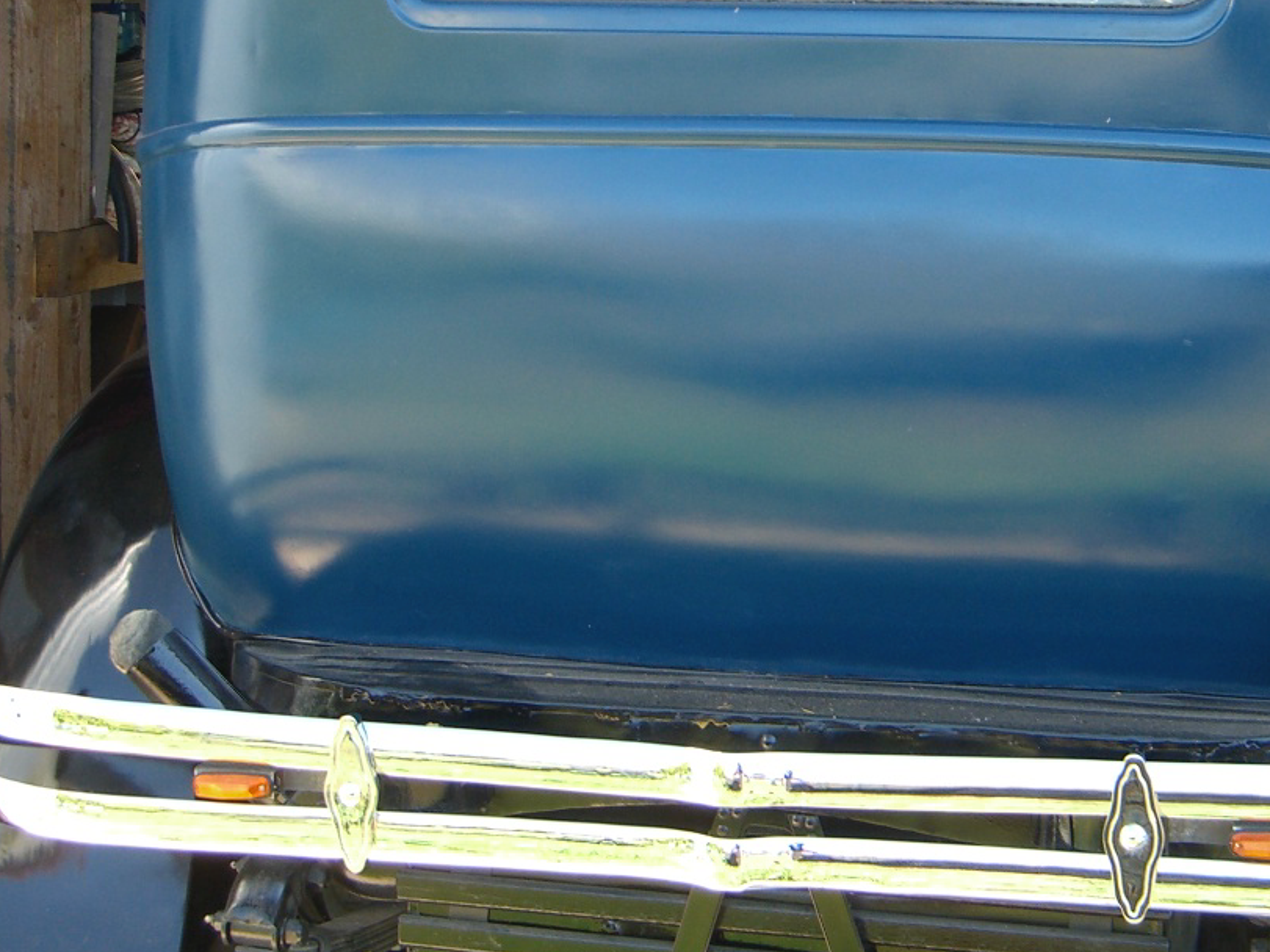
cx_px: 785
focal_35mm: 75
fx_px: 2751
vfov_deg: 19.5
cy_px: 249
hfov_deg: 25.9
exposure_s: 1/100
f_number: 2.8
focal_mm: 7.9
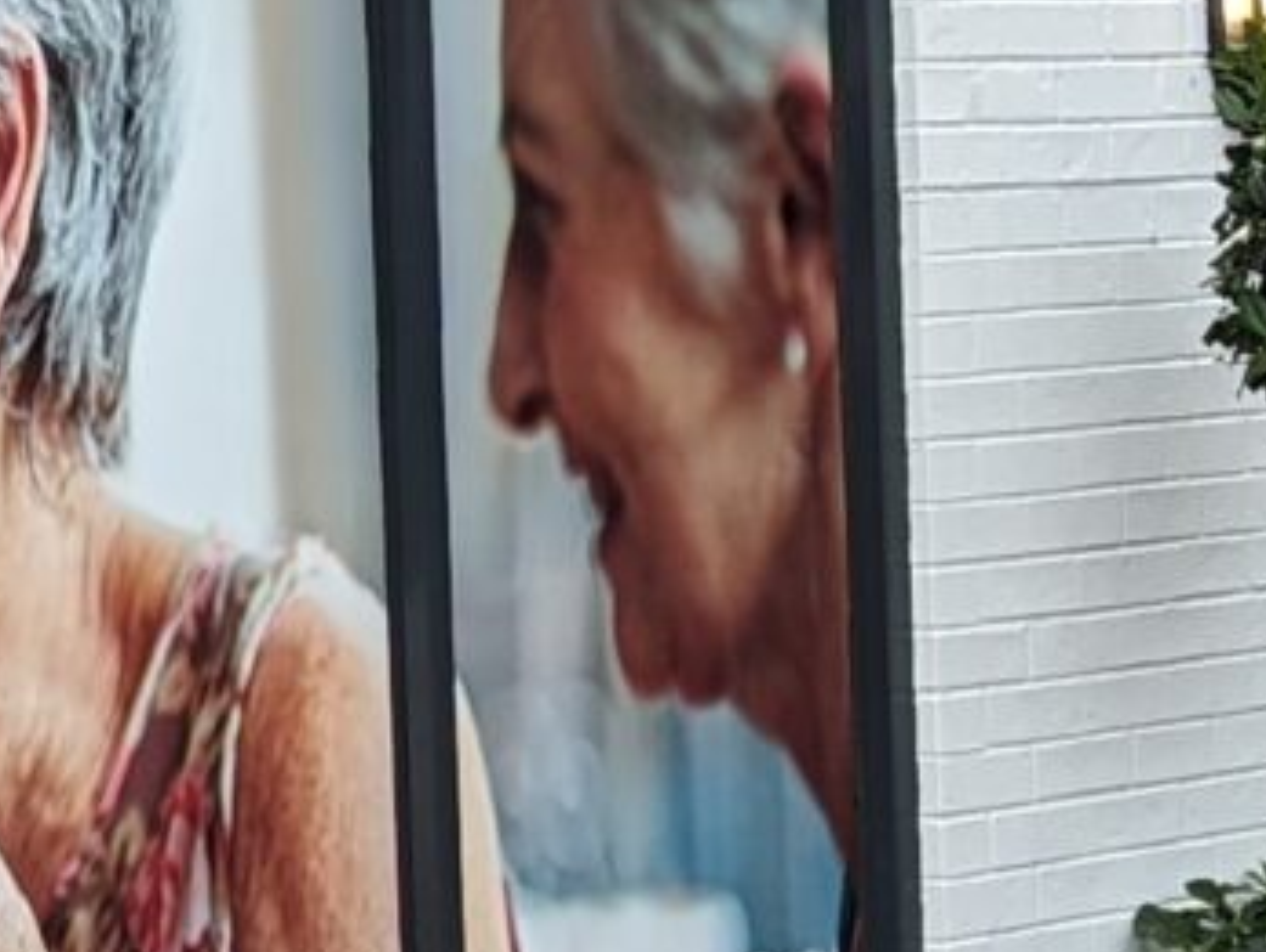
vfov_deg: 8.4
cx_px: -693
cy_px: 700
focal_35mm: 177
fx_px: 6480
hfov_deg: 10.7
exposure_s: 1/851
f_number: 1.85
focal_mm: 6.81
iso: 48
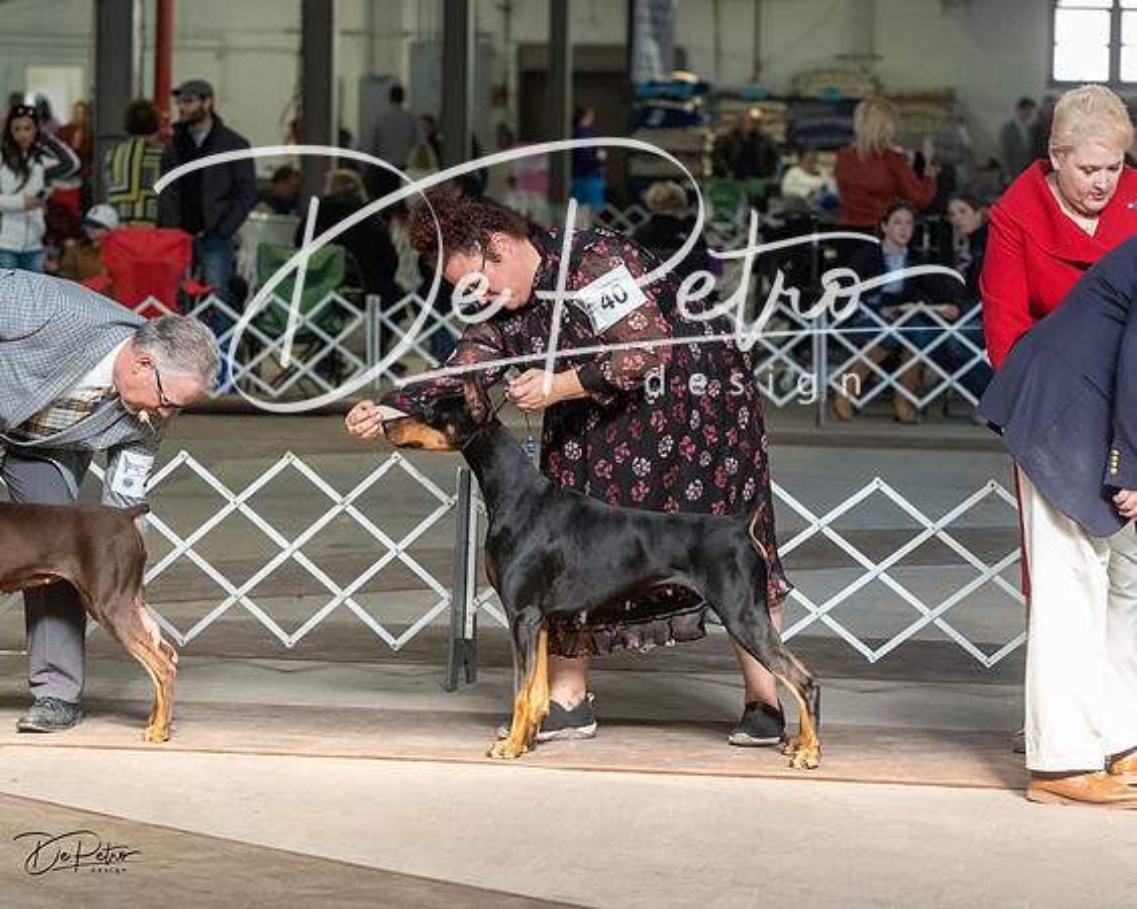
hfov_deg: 13.5
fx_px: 4811
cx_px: 568
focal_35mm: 143
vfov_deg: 10.8
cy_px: 454
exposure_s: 1/400
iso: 6400
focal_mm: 127
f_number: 5
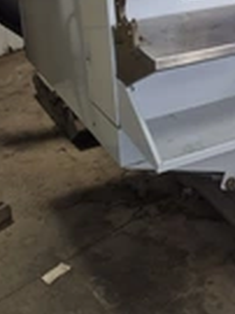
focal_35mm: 68
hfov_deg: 19.4
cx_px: 330
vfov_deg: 27.1
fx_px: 616
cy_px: 5
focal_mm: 5.4
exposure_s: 1/24
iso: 125
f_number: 1.8
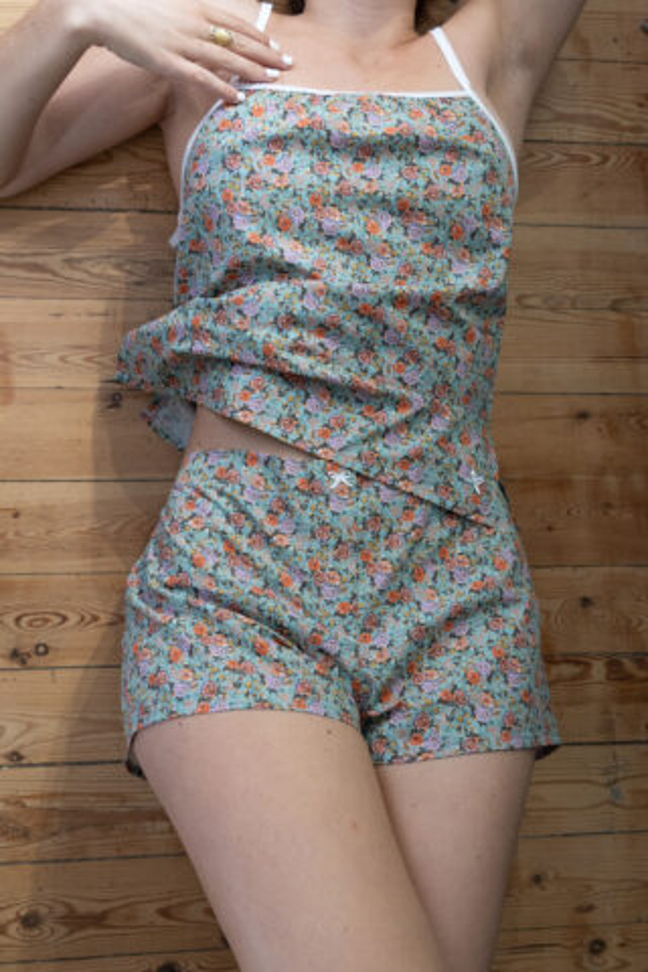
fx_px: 972
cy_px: 486
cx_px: 324
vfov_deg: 53.1
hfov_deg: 36.9
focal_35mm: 36
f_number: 4
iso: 1600
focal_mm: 24
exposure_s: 1/160
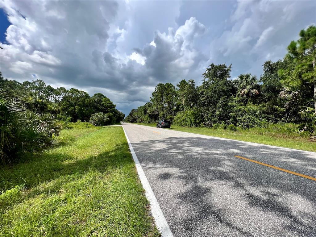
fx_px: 119
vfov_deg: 89.9
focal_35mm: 13
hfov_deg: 106.2
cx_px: 158
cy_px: 118
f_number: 1.8
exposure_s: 1/2137
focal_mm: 1.57
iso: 32
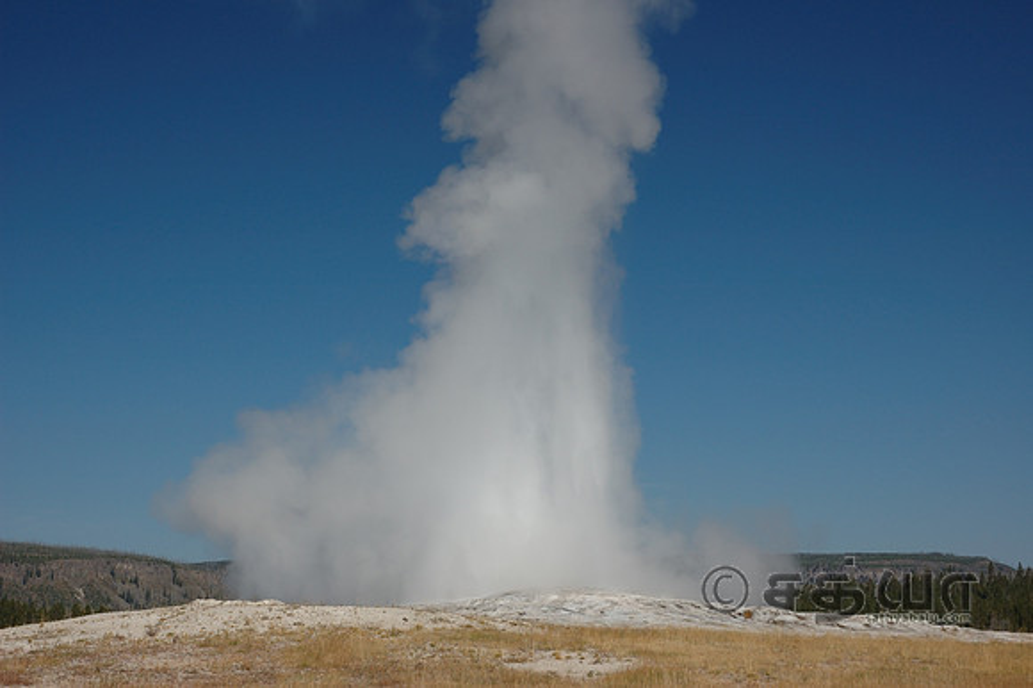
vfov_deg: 22.6
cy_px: 344
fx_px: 1721
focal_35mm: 60
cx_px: 516
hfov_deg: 33.4
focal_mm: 40
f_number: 8
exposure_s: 1/250
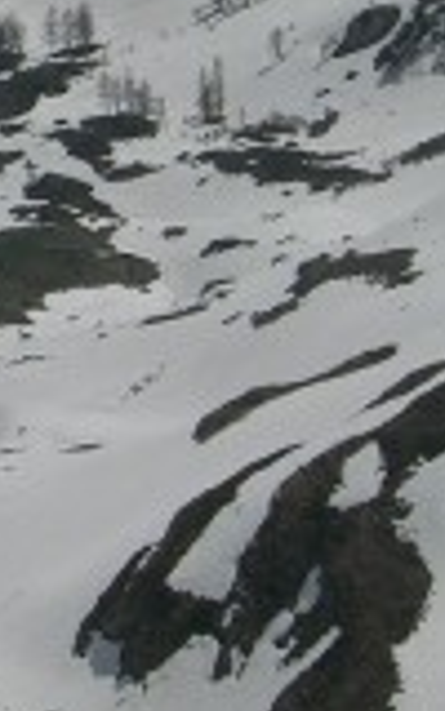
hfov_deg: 4.8
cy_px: 98
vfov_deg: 7.6
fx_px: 5317
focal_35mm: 274
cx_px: -169
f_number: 7.7
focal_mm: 13.7
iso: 50
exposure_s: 1/663
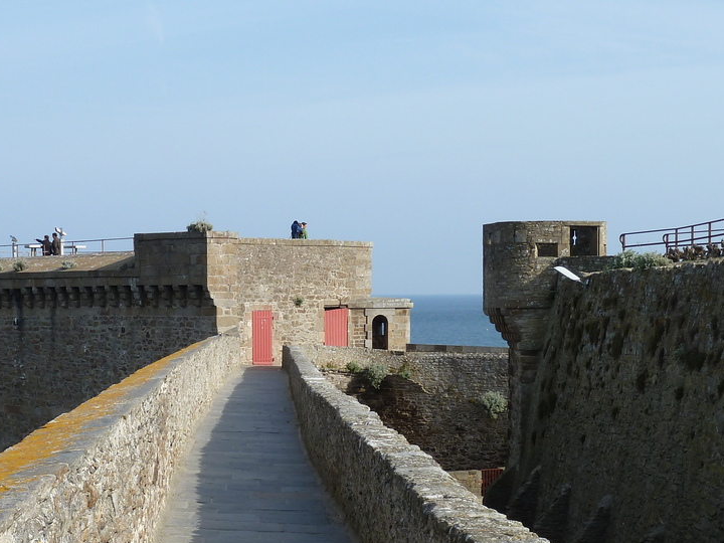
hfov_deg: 27.7
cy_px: 396
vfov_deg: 20.9
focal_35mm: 70
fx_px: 1464
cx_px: 269
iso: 80
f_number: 4
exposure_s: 1/500
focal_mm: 6.9
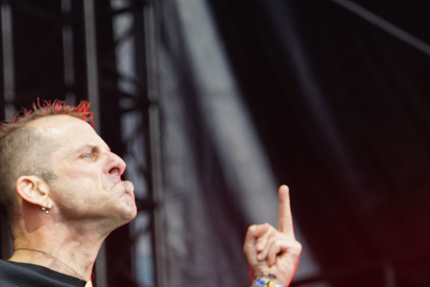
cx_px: 86
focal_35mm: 296
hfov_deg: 7.0
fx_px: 3536
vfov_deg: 4.6
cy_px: 268
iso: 500
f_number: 4
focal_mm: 105
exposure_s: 1/125
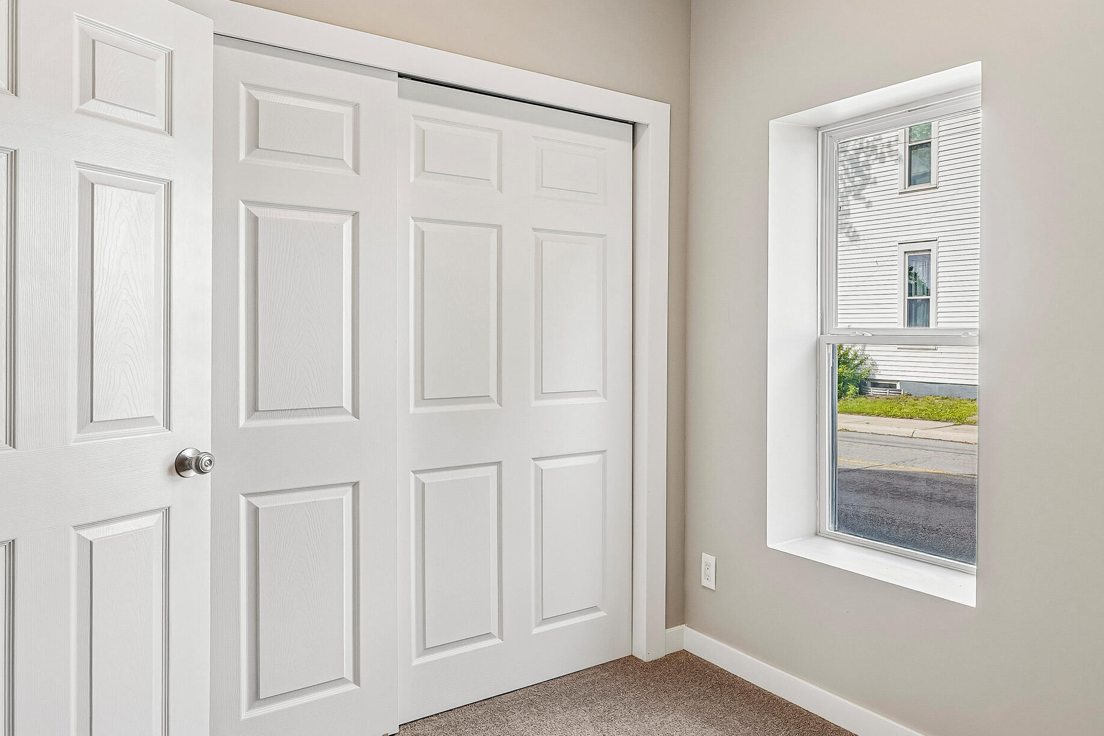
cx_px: 750
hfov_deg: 67.2
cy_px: 332
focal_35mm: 26
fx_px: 797
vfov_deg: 49.5
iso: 160
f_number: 8
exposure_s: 1/30
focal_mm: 16
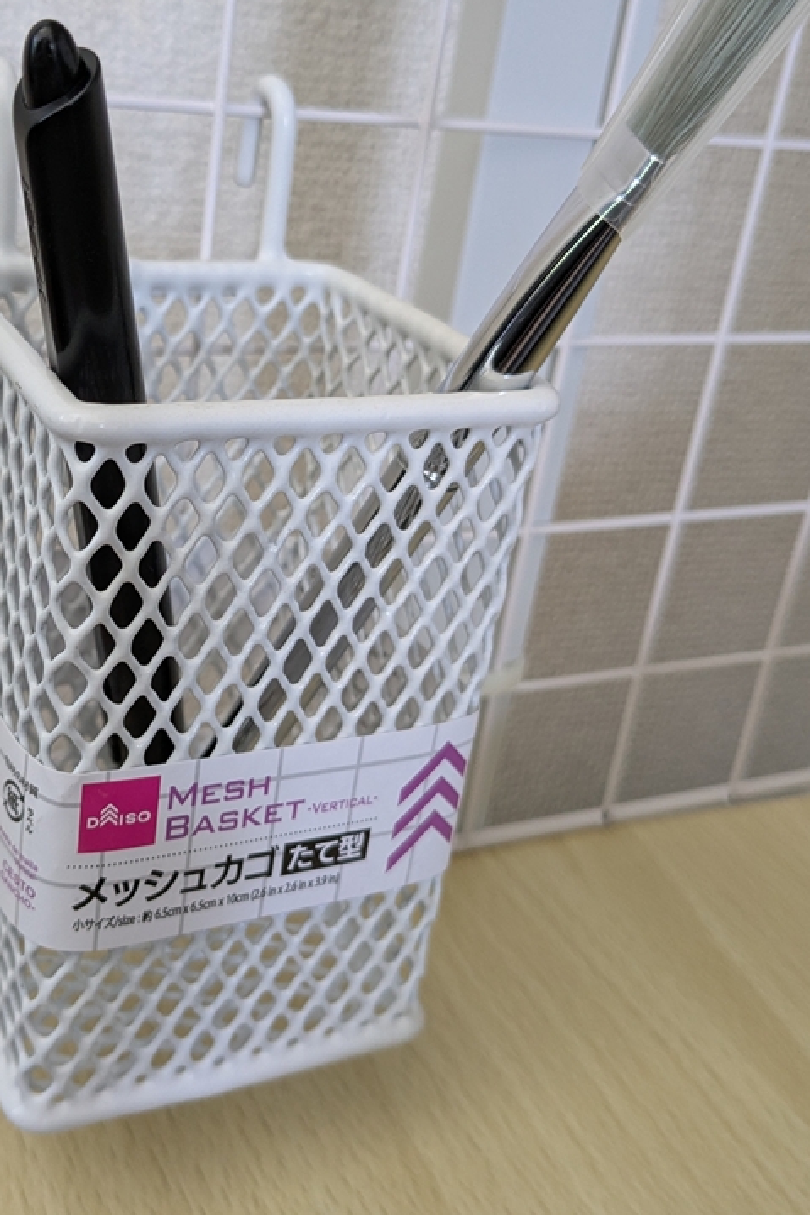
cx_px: 193
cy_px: 549
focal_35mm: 40
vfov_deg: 48.4
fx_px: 1351
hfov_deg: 32.7
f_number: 1.73
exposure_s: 1/24
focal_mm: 4.38
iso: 112
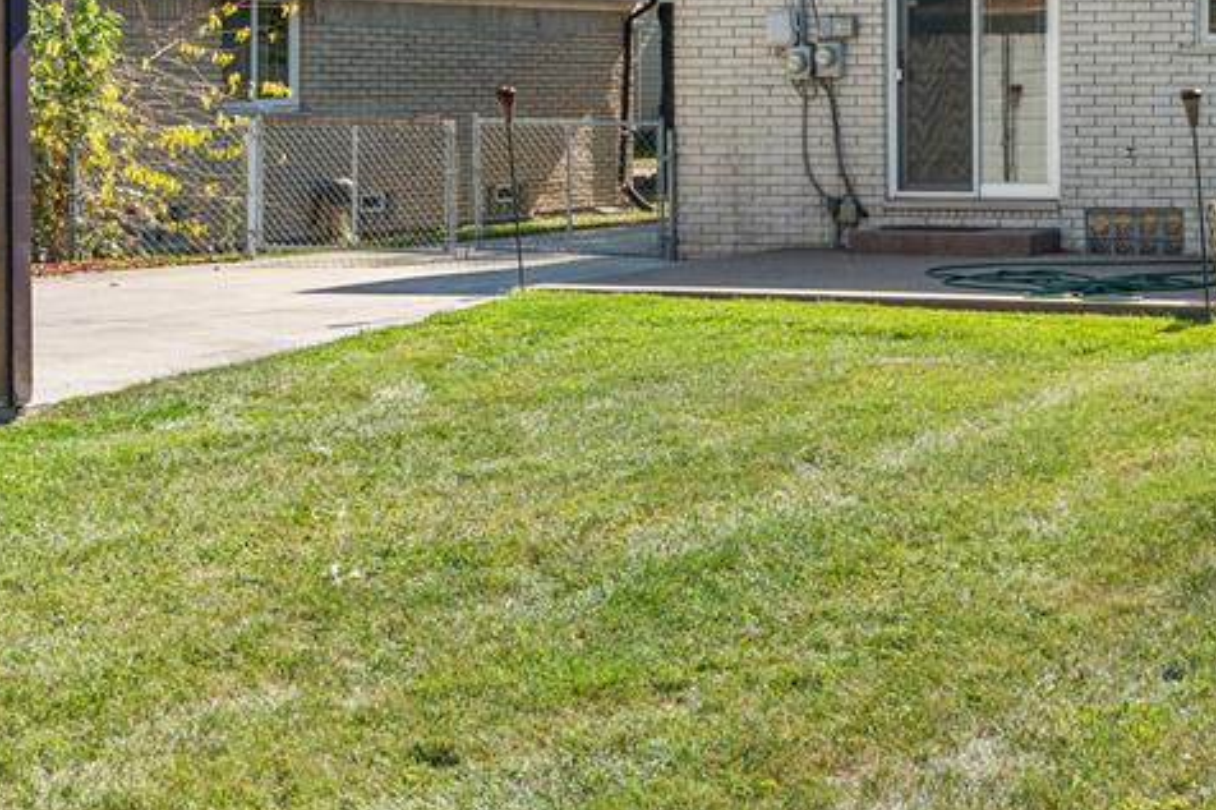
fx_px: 2397
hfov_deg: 26.6
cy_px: 56
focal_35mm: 71
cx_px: 1272
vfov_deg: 18.8
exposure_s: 1/100
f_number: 8
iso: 100
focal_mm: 33
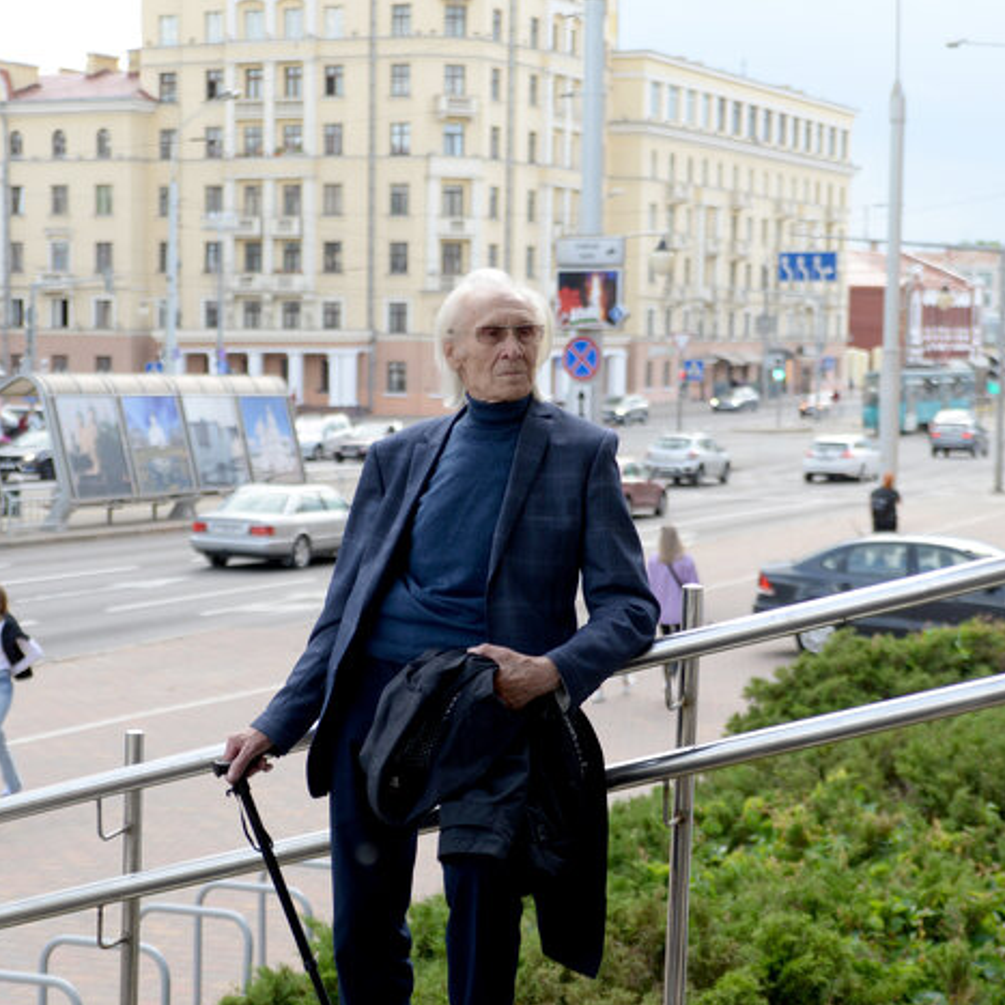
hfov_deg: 22.8
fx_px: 2496
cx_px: 450
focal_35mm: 76
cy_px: 534
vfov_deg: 22.8
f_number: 3.2
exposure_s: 1/800
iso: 400
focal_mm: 52
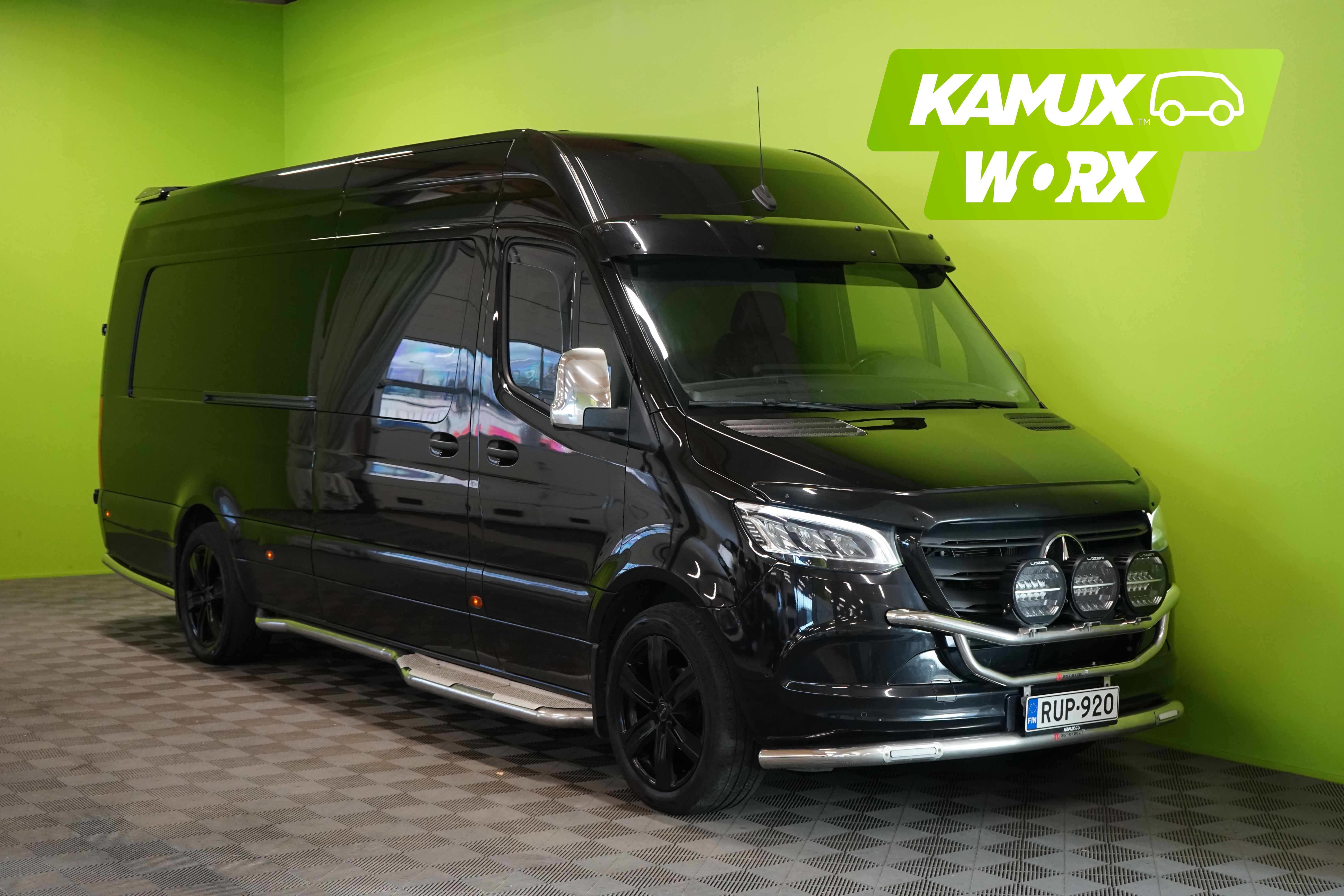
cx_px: 672
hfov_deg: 39.6
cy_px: 448
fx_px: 1867
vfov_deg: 27.0
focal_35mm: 50
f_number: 4.5
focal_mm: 50
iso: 1600
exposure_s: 1/160
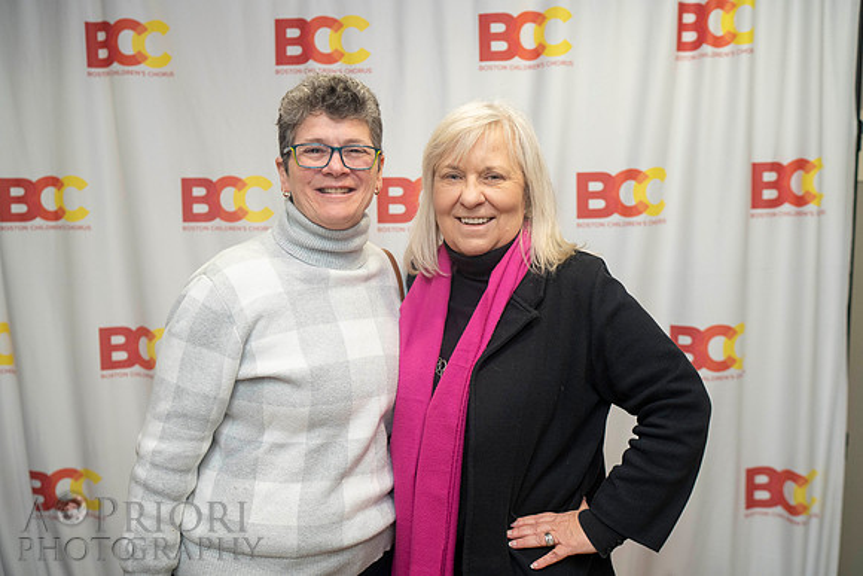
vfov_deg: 37.9
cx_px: 432
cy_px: 288
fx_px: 839
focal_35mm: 35
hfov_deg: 54.4
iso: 1000
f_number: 2.5
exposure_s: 1/200
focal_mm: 35
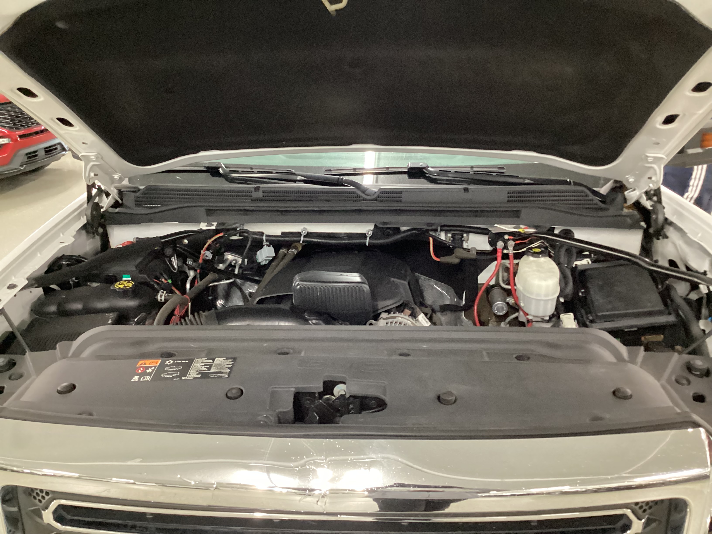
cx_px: 356
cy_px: 267
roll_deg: +1.7
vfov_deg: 45.4
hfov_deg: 58.4
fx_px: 638
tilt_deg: -21.9
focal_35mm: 31
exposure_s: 1/30
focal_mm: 3.3
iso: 640
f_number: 2.4
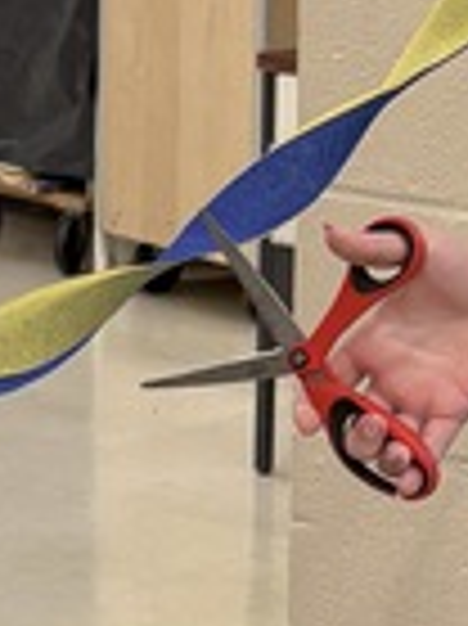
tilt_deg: -12.3
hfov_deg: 7.7
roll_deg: -2.1
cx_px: 486
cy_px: 378
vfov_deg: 10.3
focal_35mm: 192
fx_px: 3466
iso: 50
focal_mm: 5.96
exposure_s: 1/120
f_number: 1.6
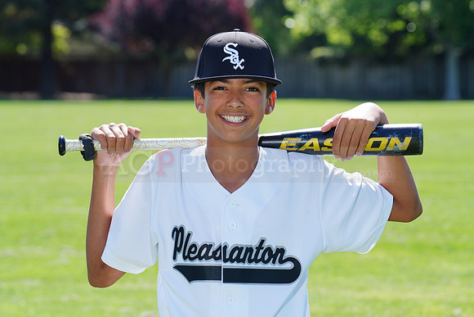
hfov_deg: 11.3
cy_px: 158
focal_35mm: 182
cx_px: 237
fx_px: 2397
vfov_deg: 7.5
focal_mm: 182
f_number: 9
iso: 200
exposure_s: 1/200
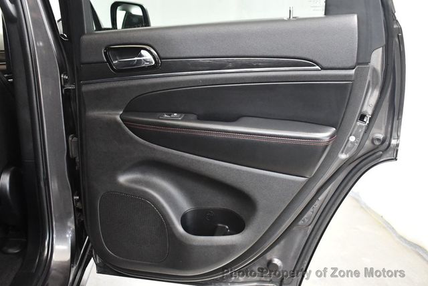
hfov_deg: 53.1
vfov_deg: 36.9
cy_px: 143
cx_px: 214
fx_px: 428
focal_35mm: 36
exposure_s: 1/60
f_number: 3.5
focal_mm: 18
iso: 5000
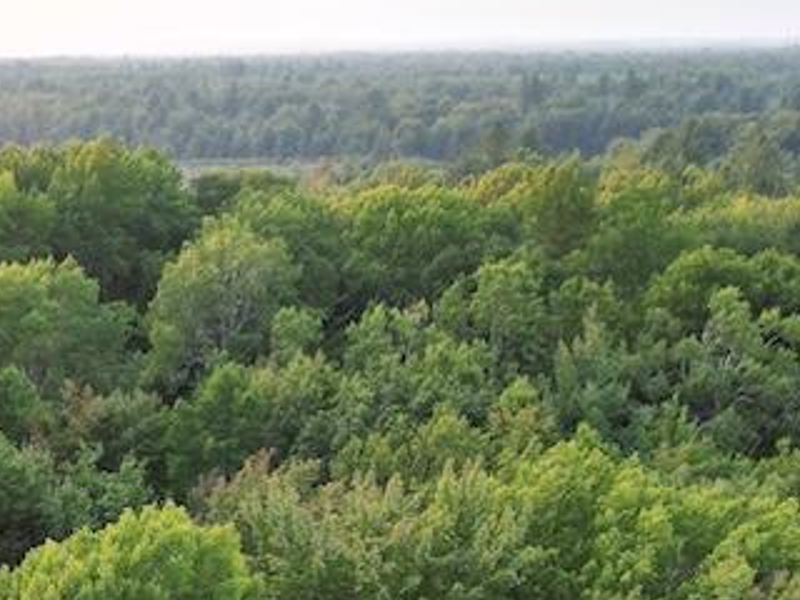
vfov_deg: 18.1
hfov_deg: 23.5
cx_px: -190
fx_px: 1733
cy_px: 825
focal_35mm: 75
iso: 100
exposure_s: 1/160
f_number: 1.7
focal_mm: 6.72
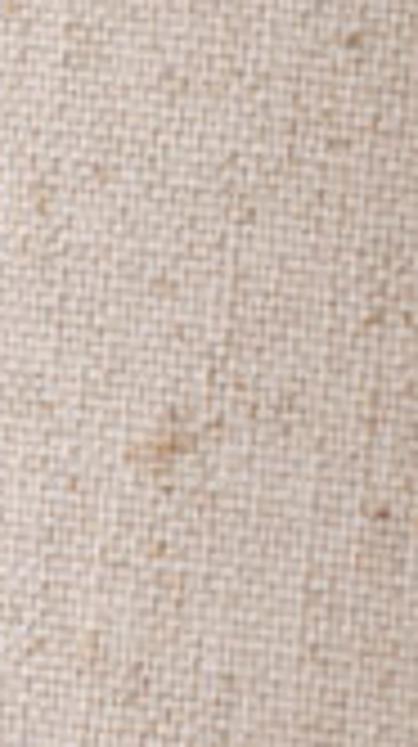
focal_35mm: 301
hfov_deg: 4.0
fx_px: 5949
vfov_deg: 7.2
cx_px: -265
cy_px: 382
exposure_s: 1/52
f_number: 2.8
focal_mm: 35
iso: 200
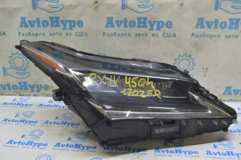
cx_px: 120
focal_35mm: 39
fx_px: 261
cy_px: 80
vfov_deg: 34.1
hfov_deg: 49.6
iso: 400
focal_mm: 26
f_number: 5.6
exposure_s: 1/20
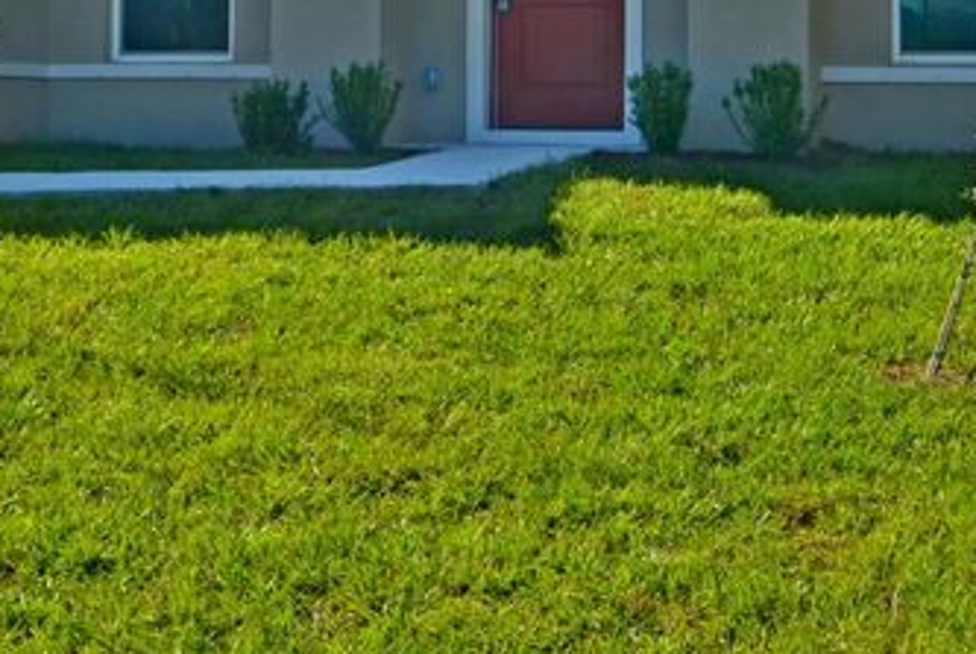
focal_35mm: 83
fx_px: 2253
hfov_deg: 24.4
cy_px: -9
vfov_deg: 16.2
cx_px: 566
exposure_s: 1/250
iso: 125
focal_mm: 18
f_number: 8
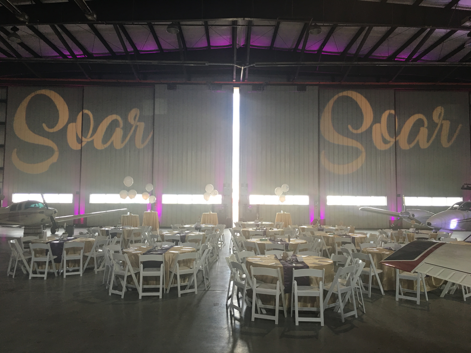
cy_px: 176
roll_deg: -1.3
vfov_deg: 48.2
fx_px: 395
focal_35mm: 29
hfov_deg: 61.7
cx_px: 236
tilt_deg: +4.2
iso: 32
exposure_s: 1/30
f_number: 2.2
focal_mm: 4.15
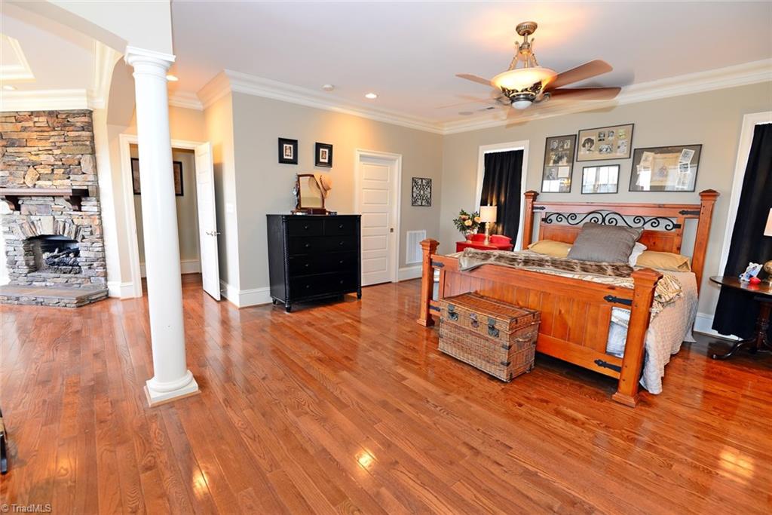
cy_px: 258
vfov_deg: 73.8
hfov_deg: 96.7
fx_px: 343
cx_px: 386
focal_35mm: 16
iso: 320
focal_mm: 16
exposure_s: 1/6
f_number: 5.6
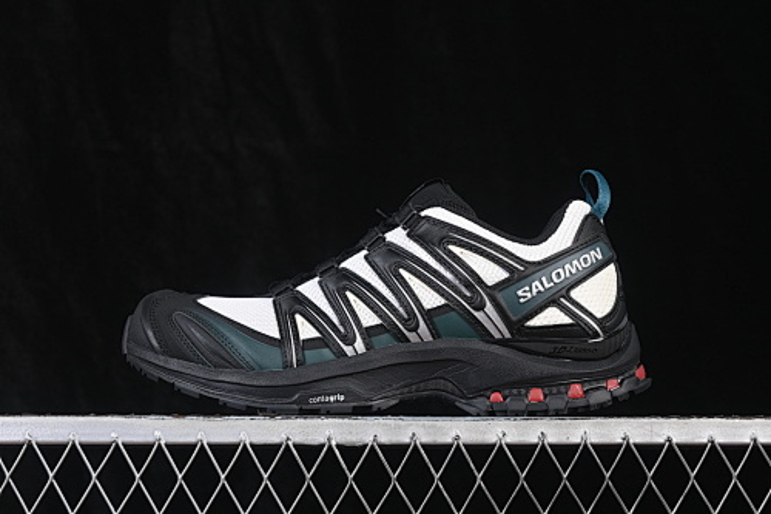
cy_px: 257
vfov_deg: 18.2
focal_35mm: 75
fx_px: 1606
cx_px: 386
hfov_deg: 27.0
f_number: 6.3
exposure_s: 1/60
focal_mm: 50
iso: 160
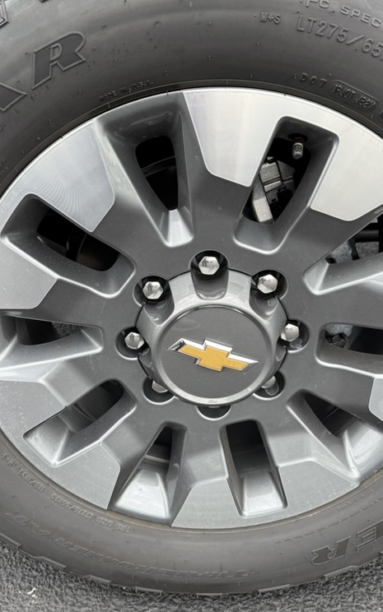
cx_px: 175
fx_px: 585
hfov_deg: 36.3
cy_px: 307
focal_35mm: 35
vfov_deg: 55.3
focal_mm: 6.76
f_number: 1.78
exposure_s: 1/376
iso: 100
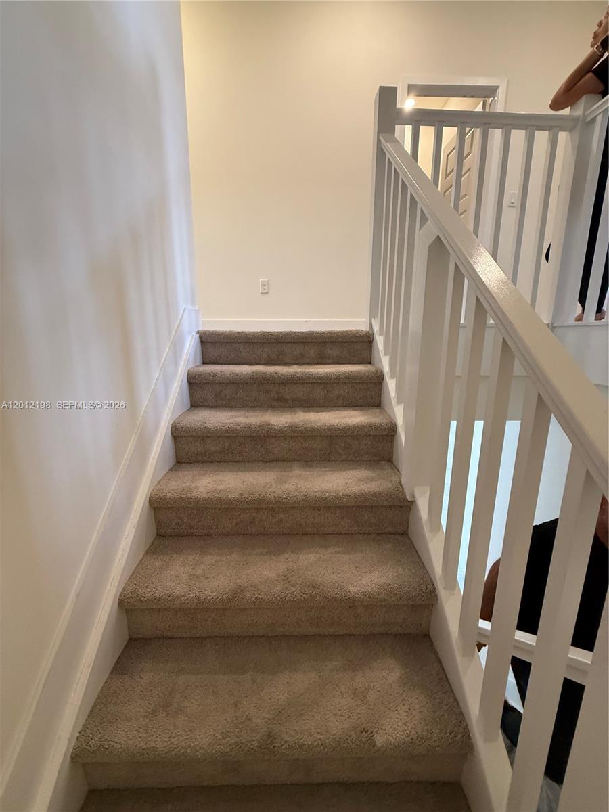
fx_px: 328
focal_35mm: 14
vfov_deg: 102.1
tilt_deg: -9.6
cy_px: 406
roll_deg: -0.1
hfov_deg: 85.7
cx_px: 304
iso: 400
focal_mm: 2.22
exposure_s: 1/60
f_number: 2.2
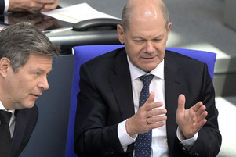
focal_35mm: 613
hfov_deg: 3.4
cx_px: 63
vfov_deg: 2.2
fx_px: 4020
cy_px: 103
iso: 10000
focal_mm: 410
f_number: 5.6
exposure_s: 1/400
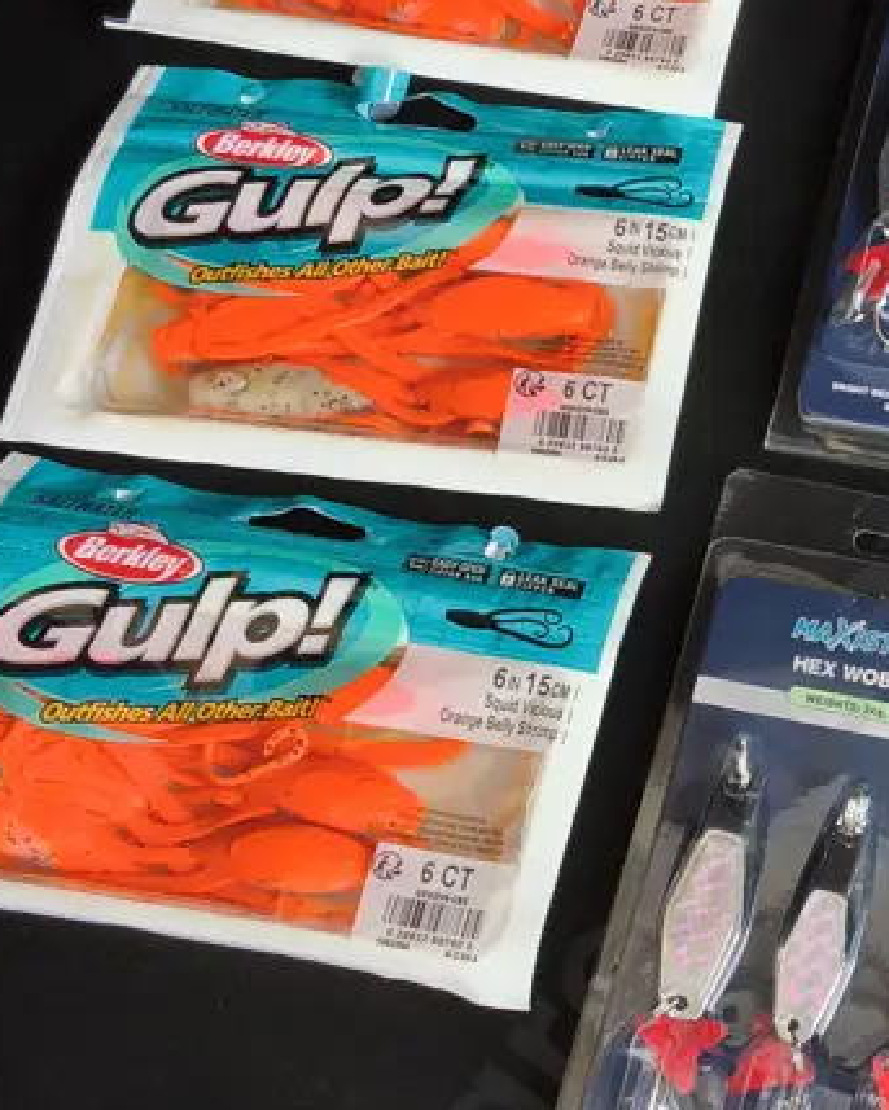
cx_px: 956
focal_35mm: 63
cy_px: 516
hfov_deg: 22.9
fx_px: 2070
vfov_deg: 30.0
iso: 100
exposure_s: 1/100
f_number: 2
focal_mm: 2.87
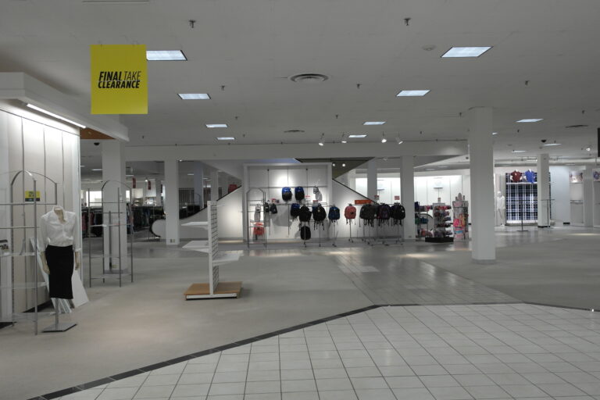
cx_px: 300
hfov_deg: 57.2
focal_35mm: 33
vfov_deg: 40.0
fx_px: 550
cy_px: 200
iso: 400
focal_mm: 22
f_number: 3.5
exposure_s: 1/50
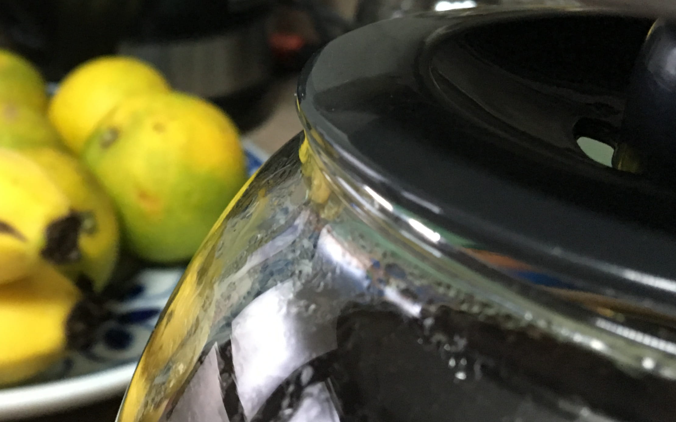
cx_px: 175
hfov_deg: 35.5
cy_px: 32
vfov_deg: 22.5
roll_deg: -2.2
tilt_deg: -15.4
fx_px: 1032
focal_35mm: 56
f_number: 2.2
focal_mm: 4.15
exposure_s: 1/30
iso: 200
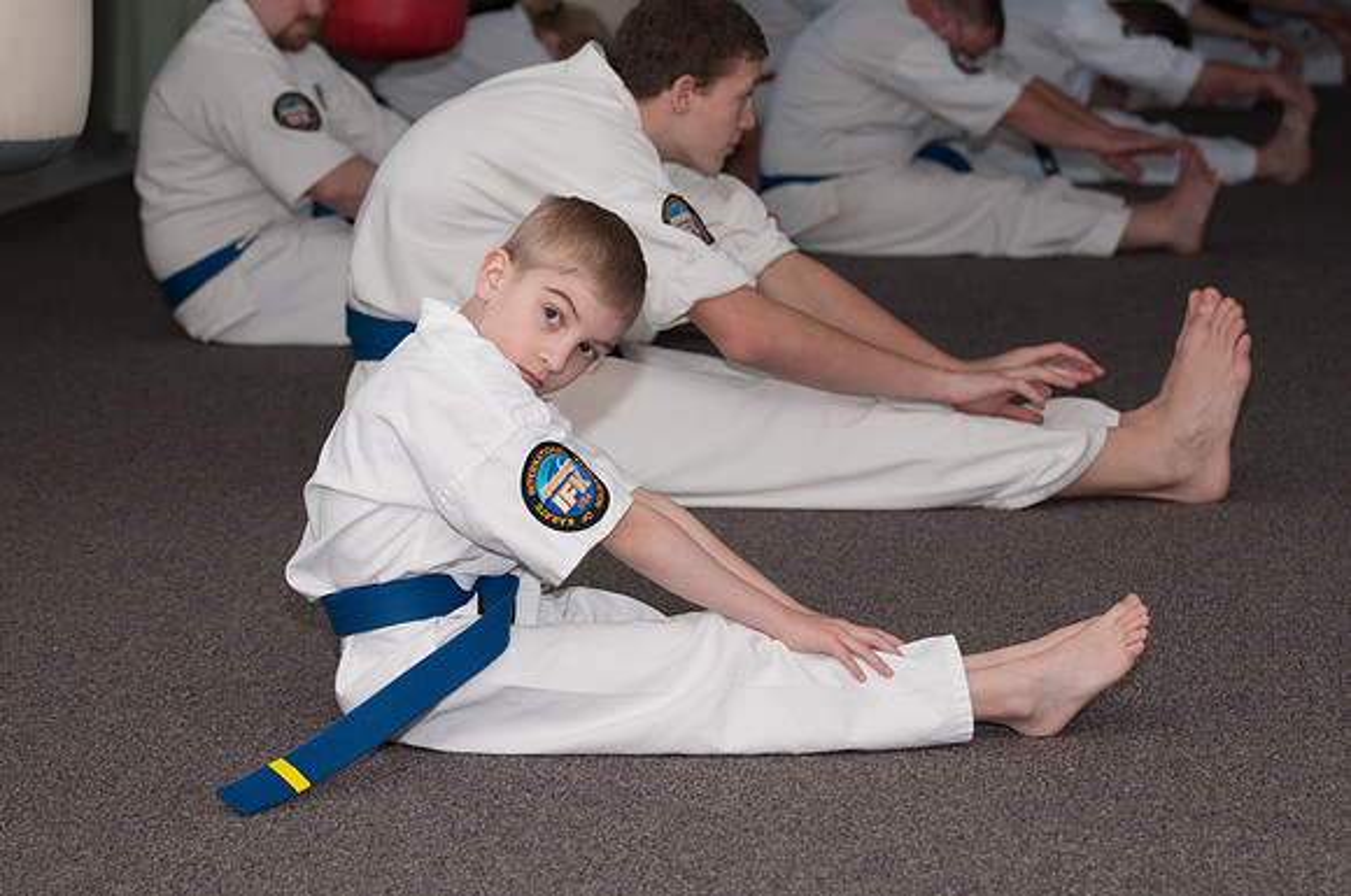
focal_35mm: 105
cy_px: 448
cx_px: 676
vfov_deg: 13.0
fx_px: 3935
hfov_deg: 19.5
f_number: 4.5
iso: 800
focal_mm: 70
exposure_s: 1/200
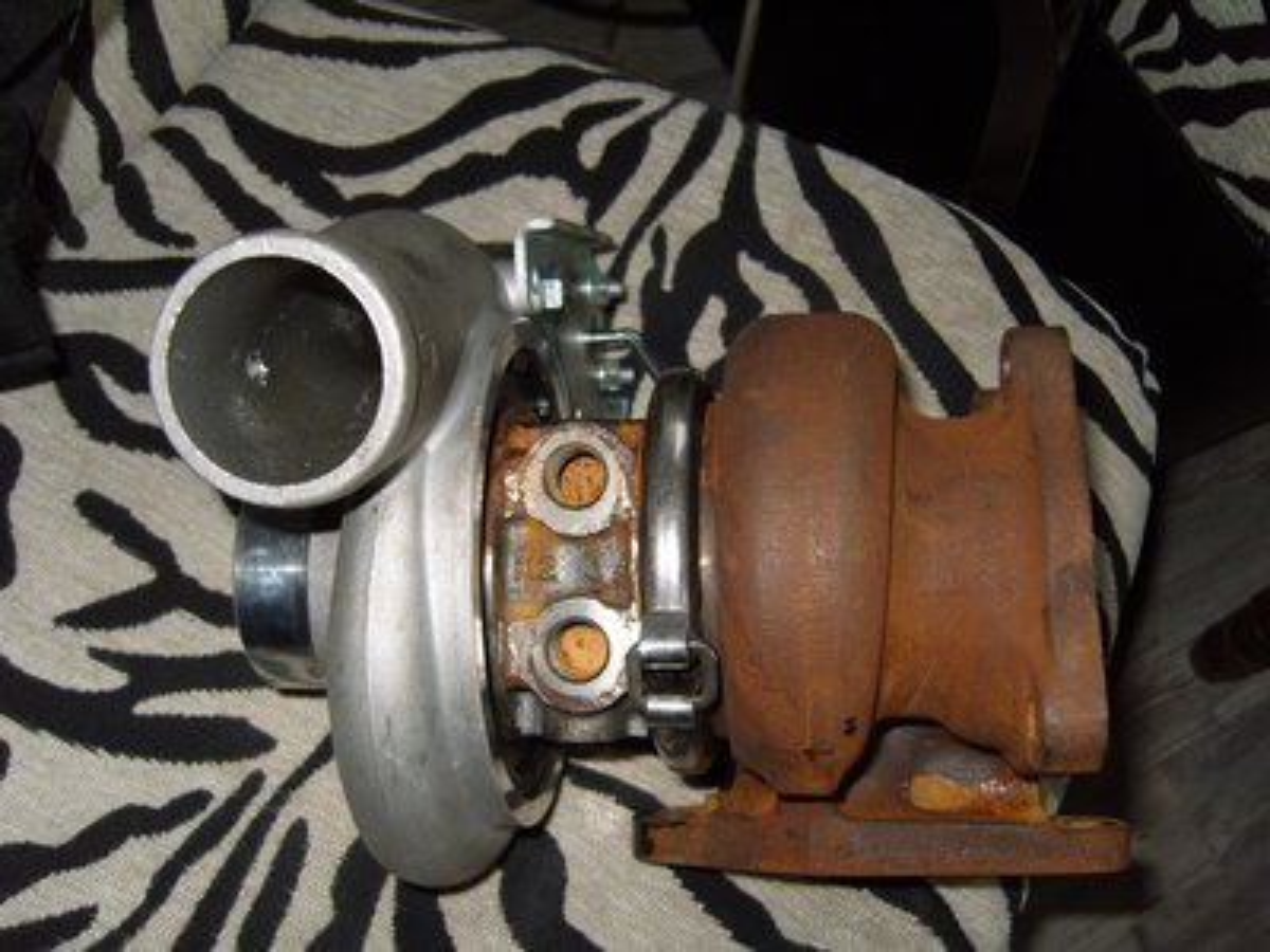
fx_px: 1284
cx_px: 635
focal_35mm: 35
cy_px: 476
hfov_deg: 52.6
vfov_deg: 40.7
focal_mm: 7.4
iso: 100
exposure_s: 1/30
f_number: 2.8
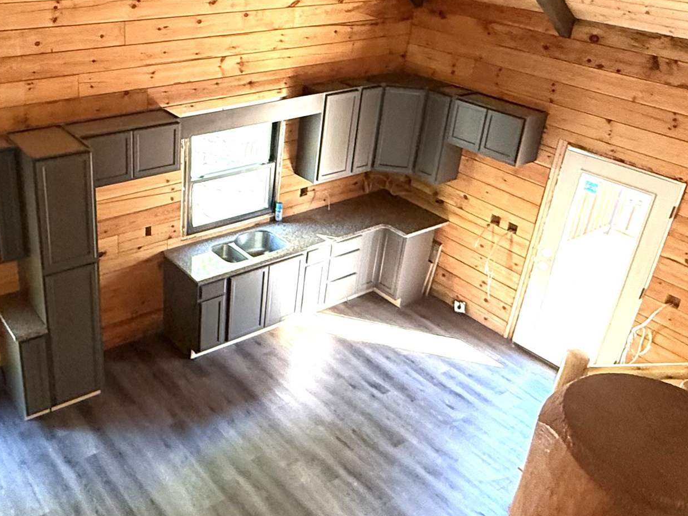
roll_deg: -2.0
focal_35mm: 35
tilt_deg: -26.3
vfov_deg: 40.6
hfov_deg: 51.3
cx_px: 209
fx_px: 696
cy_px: 227
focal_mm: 2.22
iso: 500
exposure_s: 1/60
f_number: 2.2
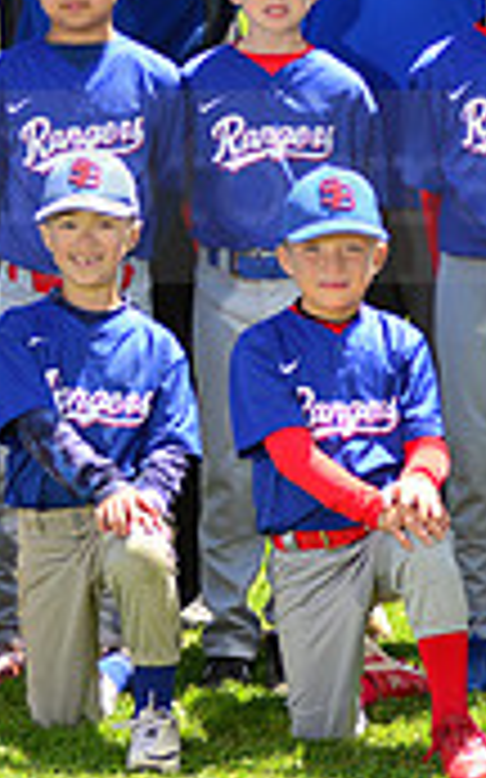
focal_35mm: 273
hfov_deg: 4.8
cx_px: 225
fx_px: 5790
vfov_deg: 7.7
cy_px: 151
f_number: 5
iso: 100
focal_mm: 80
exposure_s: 1/250
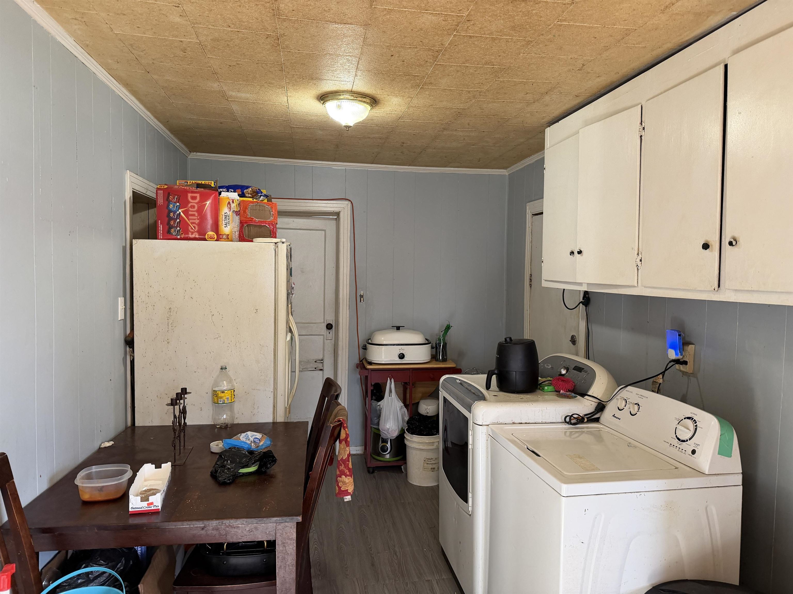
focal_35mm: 24
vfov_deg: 56.8
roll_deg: -0.3
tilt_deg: -1.7
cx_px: 396
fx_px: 550
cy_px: 297
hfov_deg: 71.6
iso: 200
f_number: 1.78
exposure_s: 1/60
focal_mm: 6.76
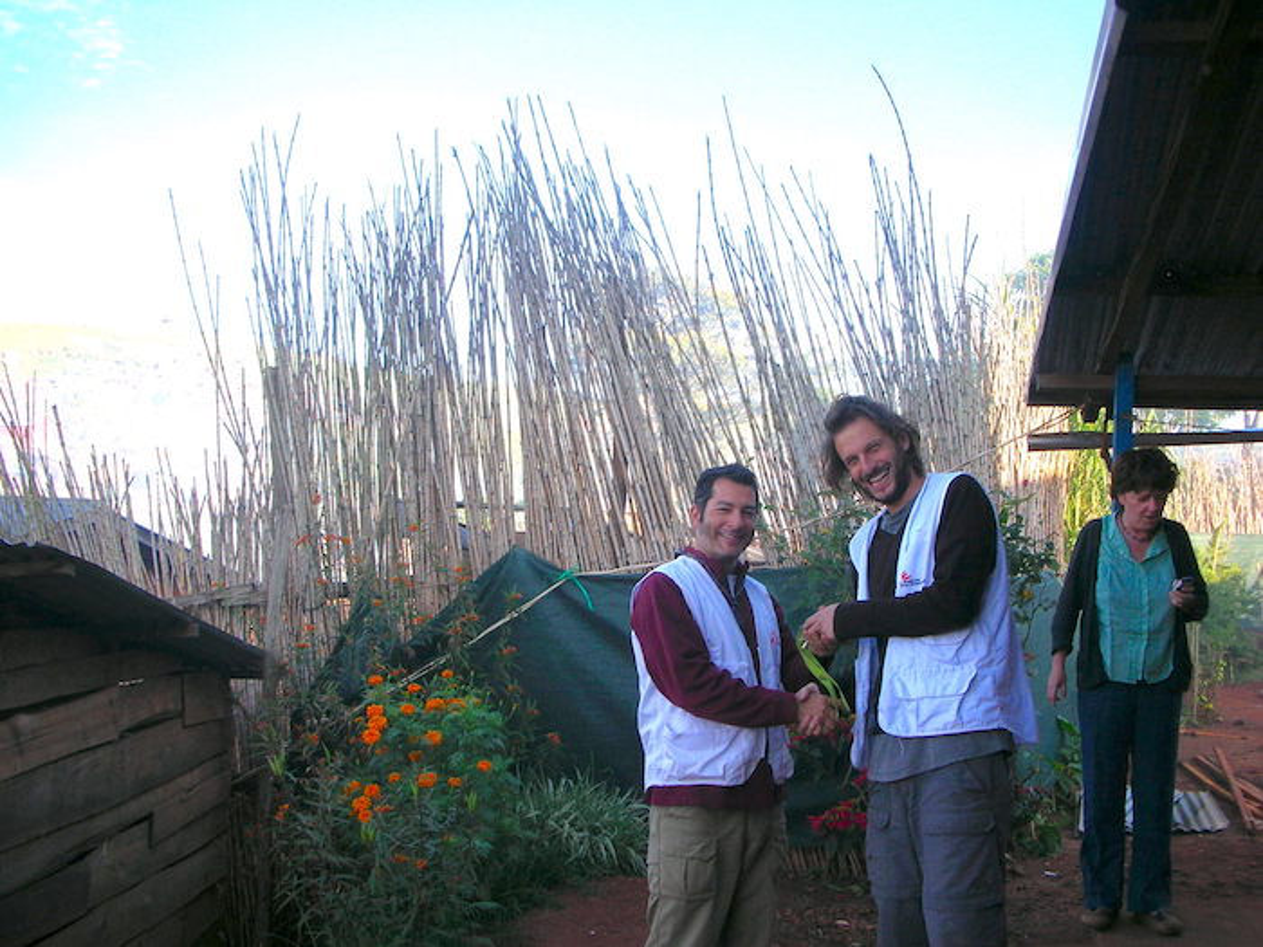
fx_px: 1277
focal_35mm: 35
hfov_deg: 52.6
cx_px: 632
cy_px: 474
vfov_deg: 40.7
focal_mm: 5.8
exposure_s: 1/163
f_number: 3
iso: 50
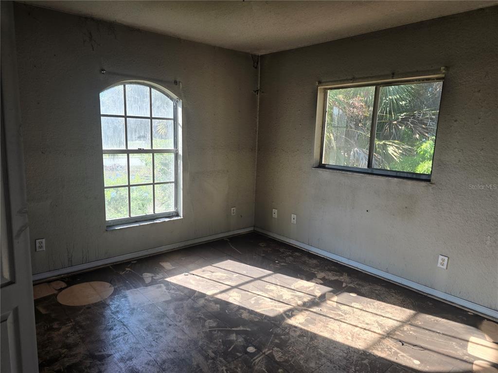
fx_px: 331
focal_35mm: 23
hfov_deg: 73.9
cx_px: 249
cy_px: 186
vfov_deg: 58.9
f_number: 1.7
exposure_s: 1/180
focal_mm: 6.3
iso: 64
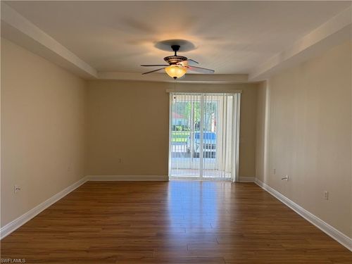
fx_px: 244
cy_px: 132
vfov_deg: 56.8
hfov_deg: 71.6
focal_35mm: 24
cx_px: 176
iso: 100
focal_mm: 6.76
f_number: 1.78
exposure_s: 1/128
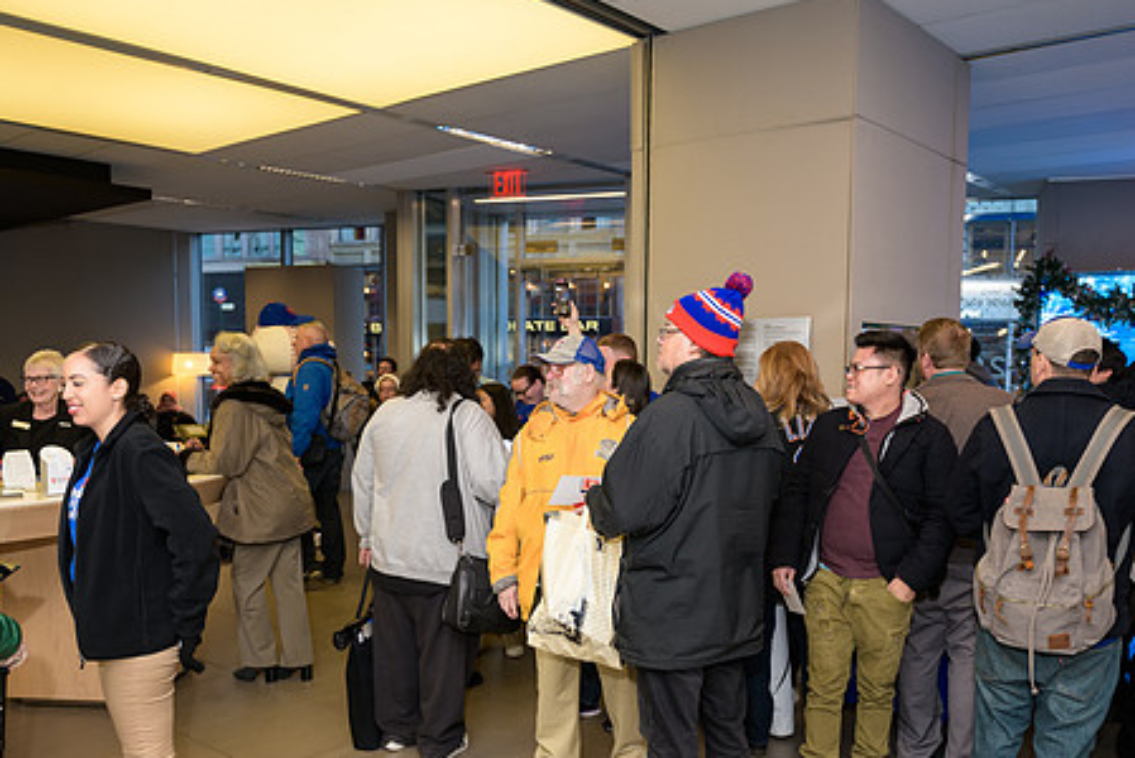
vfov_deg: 42.2
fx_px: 978
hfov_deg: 60.2
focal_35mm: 31
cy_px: 459
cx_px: 602
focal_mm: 24
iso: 400
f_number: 3.2
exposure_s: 1/125
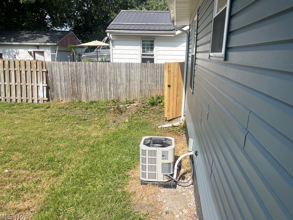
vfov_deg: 51.4
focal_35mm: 27
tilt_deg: -12.9
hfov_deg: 65.3
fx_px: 229
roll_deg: -0.8
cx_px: 150
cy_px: 108
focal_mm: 5.1
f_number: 1.6
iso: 50
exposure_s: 1/2463
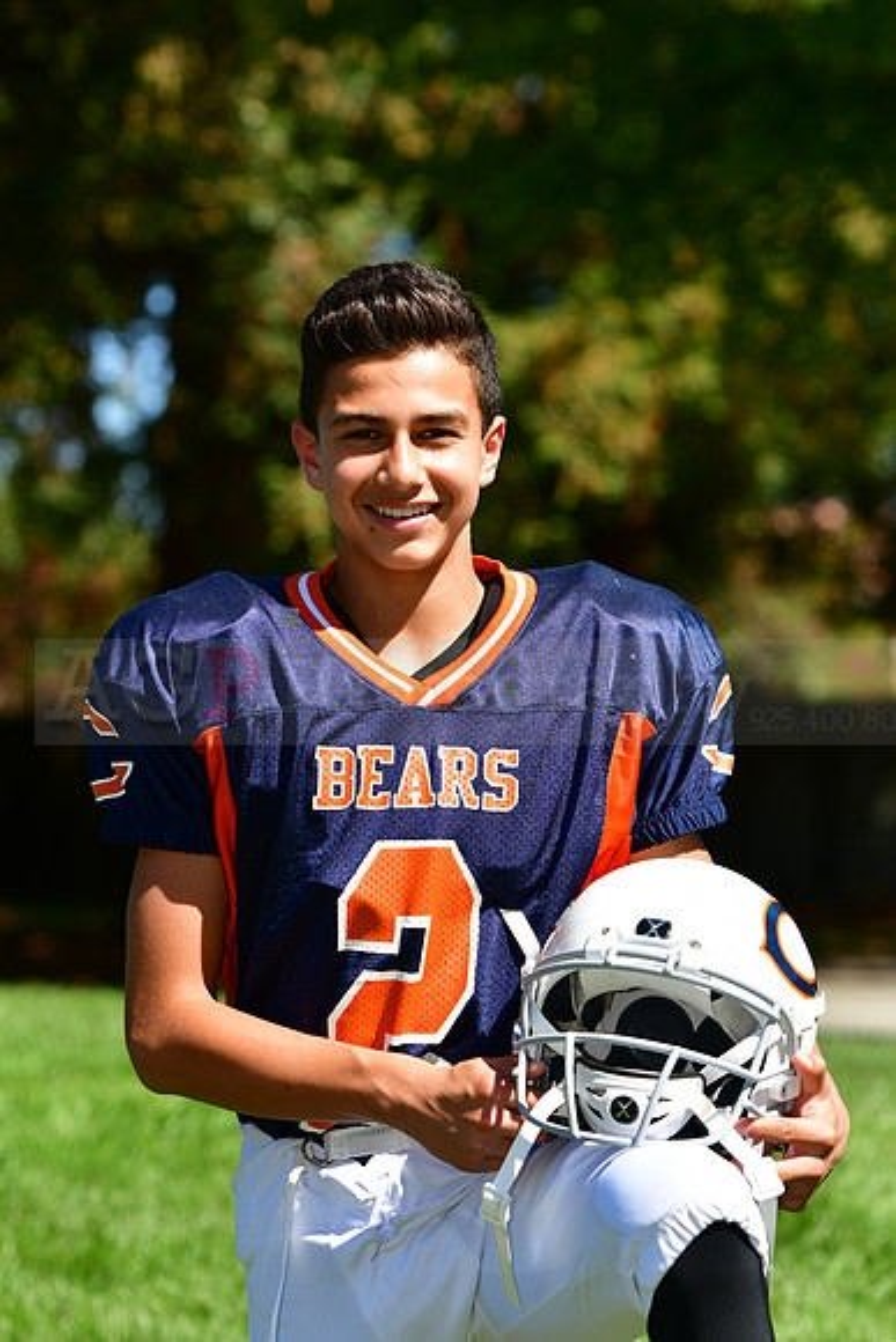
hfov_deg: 8.2
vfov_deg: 12.2
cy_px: 671
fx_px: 6268
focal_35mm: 168
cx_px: 448
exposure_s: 1/2500
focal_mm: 112
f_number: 4.5
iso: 400
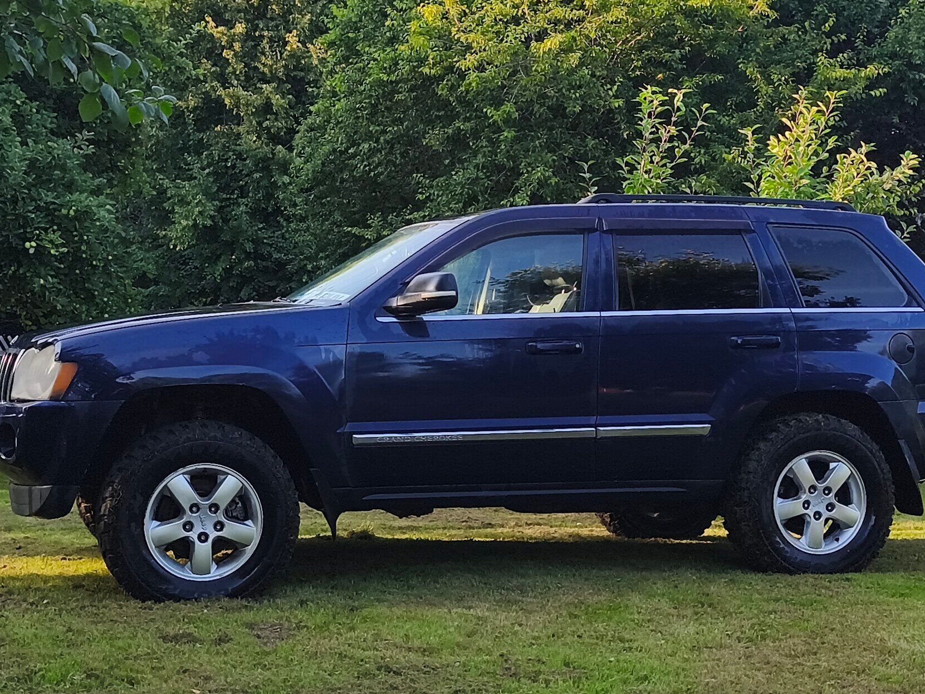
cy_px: 401
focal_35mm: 54
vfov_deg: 27.0
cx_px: 476
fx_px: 1443
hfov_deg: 35.5
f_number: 1.65
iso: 50
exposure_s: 1/253
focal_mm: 6.18
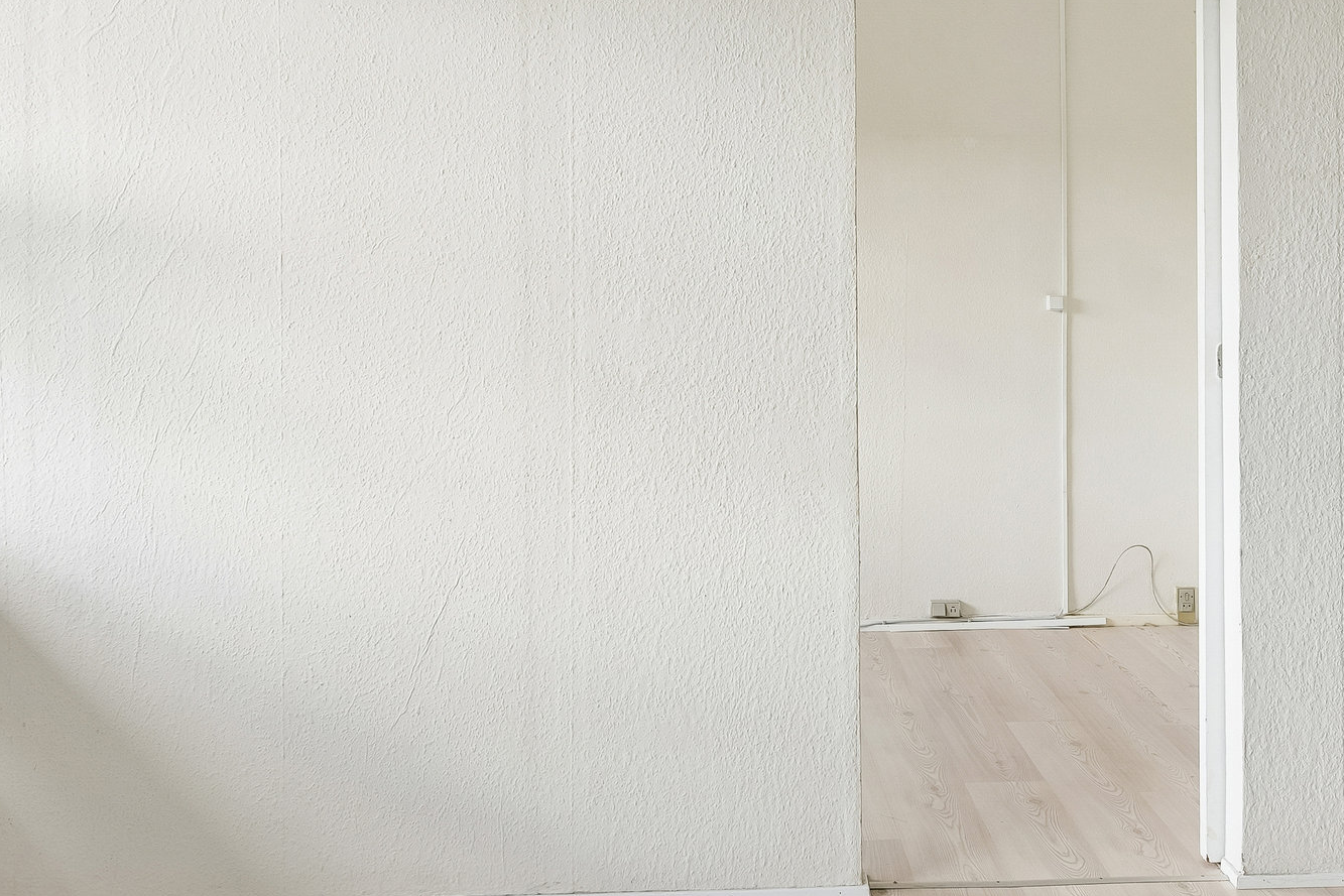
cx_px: 793
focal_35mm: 36
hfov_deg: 52.8
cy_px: 253
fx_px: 1344
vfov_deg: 36.2
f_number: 5.6
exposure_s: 1/50
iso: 200
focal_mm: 16
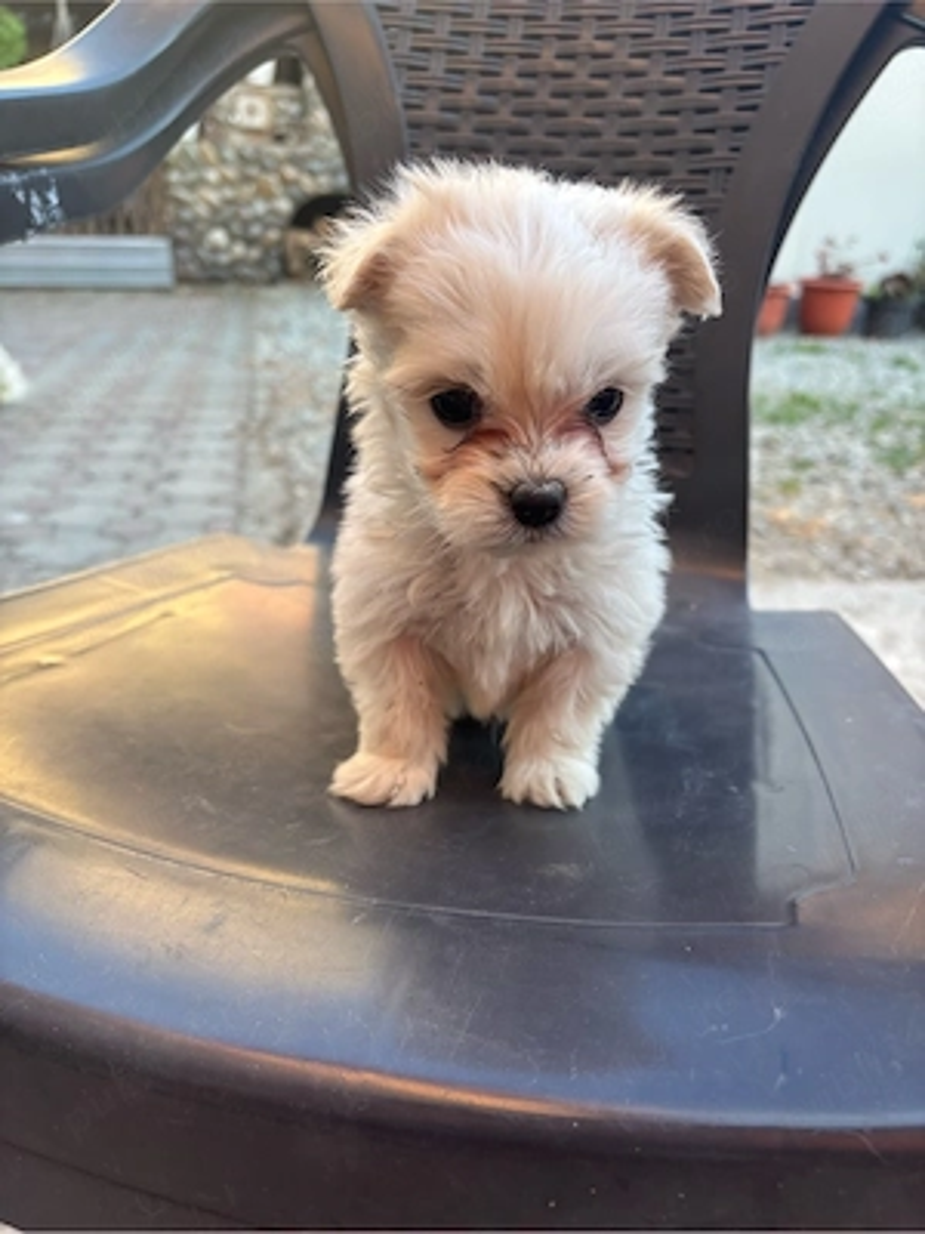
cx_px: 462
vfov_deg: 67.3
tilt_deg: -24.3
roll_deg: -1.9
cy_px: 617
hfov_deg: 53.1
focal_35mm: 26
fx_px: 926
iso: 50
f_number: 1.6
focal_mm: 5.96
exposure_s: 1/121
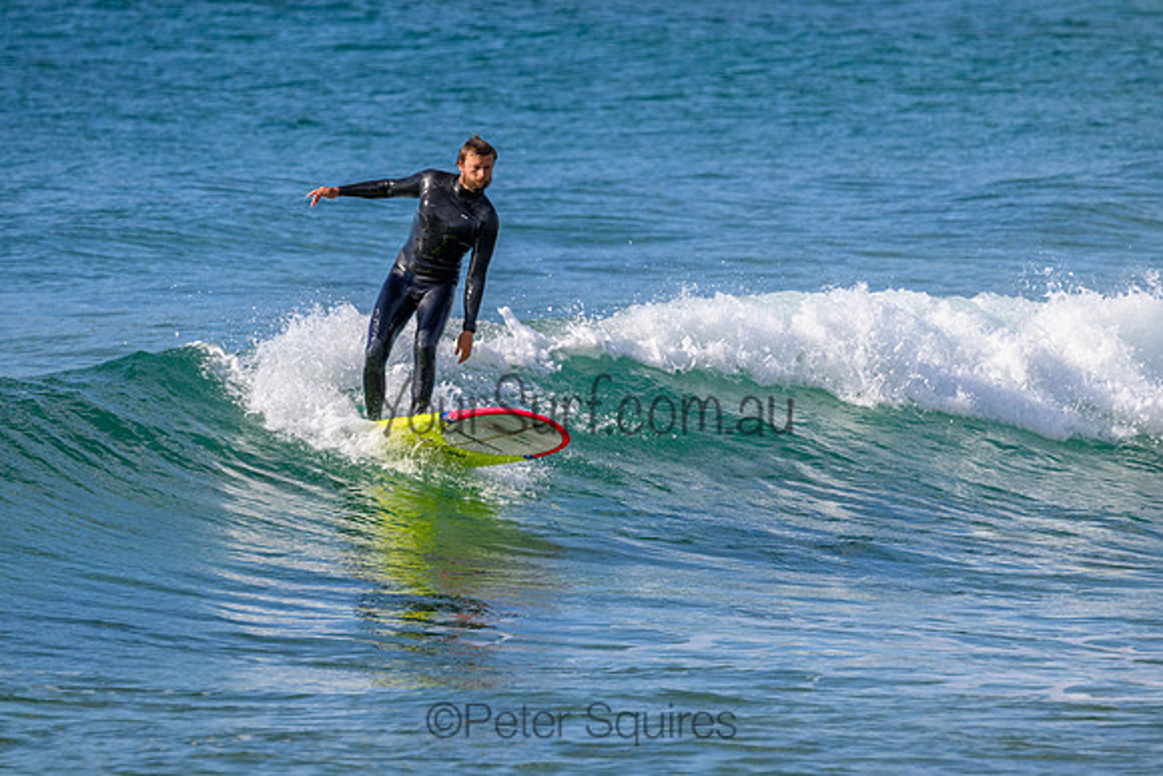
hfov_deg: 3.6
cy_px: 388
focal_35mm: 580
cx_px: 582
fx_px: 18741
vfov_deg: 2.4
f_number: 11
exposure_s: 1/2000
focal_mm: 580
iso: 1600
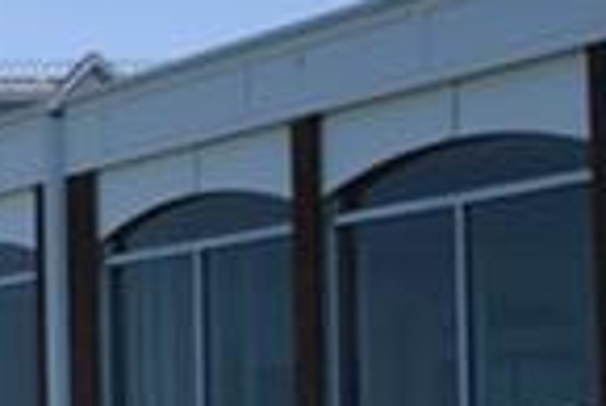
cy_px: 515
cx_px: -1233
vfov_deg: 11.0
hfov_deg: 10.9
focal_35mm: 122
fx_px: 2052
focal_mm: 11.5
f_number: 9
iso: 100
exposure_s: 1/320
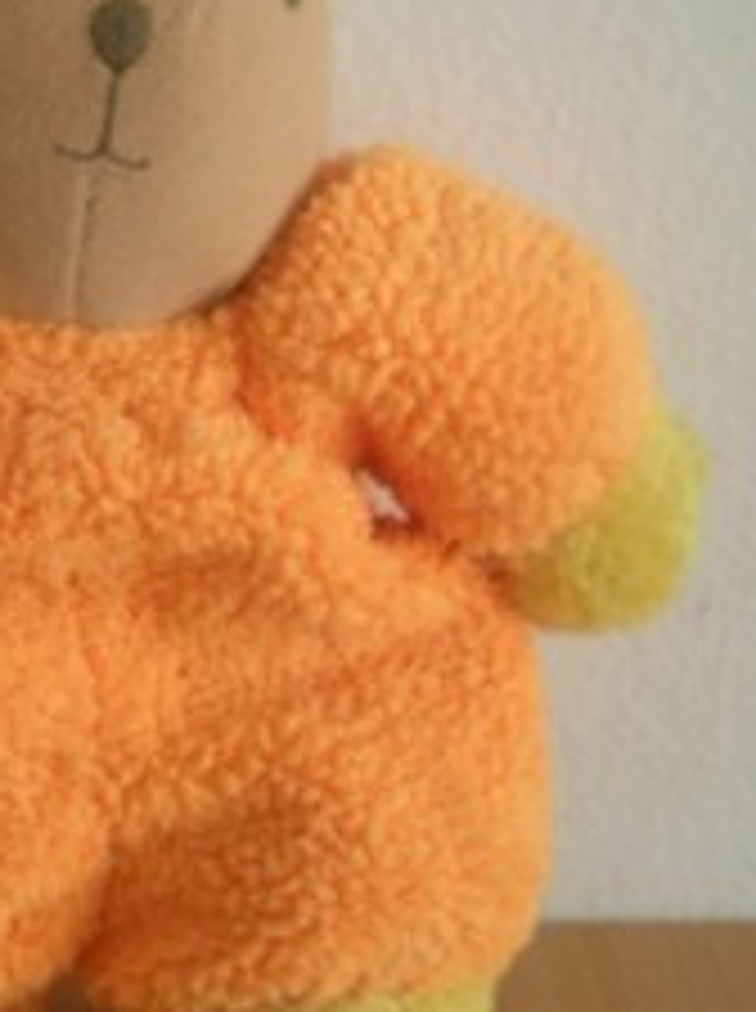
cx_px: 63
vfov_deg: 22.2
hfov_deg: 16.5
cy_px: 306
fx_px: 2570
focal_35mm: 88
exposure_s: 1/15.4
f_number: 3.1
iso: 200
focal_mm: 6.3
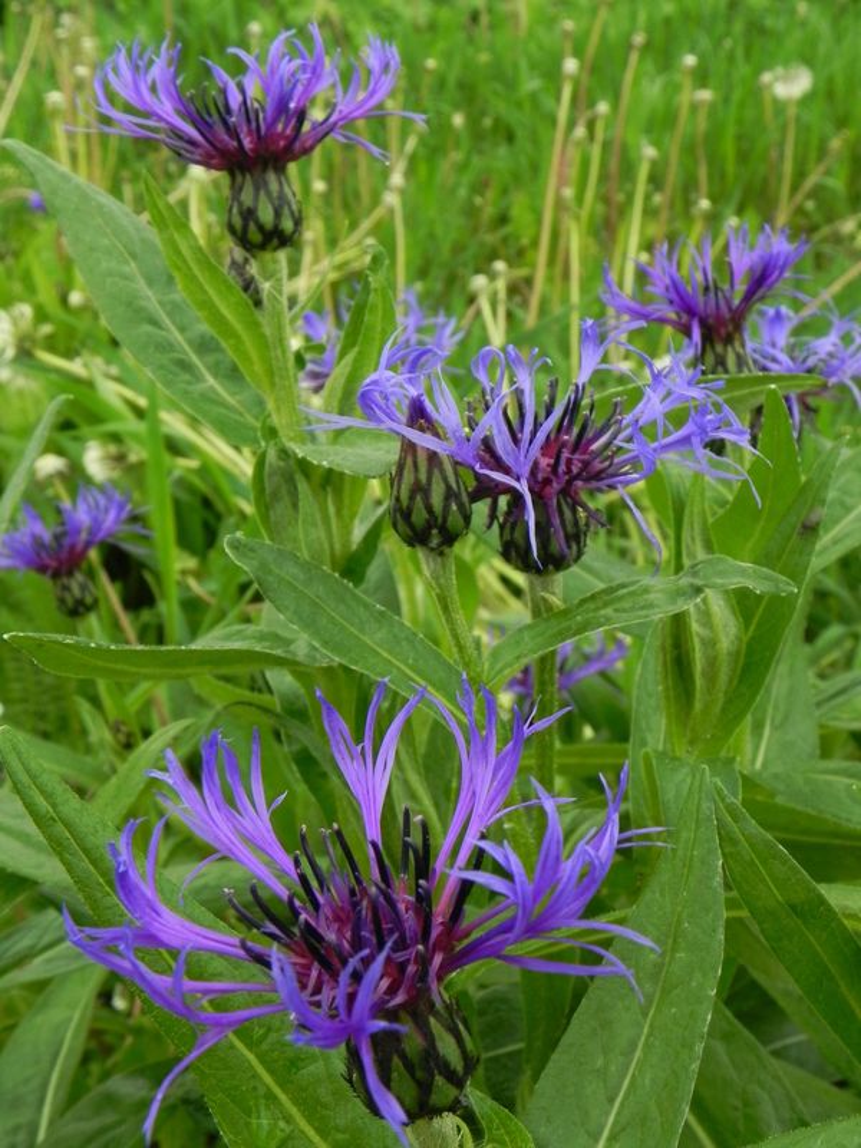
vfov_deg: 36.8
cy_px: 574
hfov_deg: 28.0
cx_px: 430
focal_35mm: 52
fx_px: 1725
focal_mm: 9.2
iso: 160
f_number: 6.3
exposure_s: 1/125
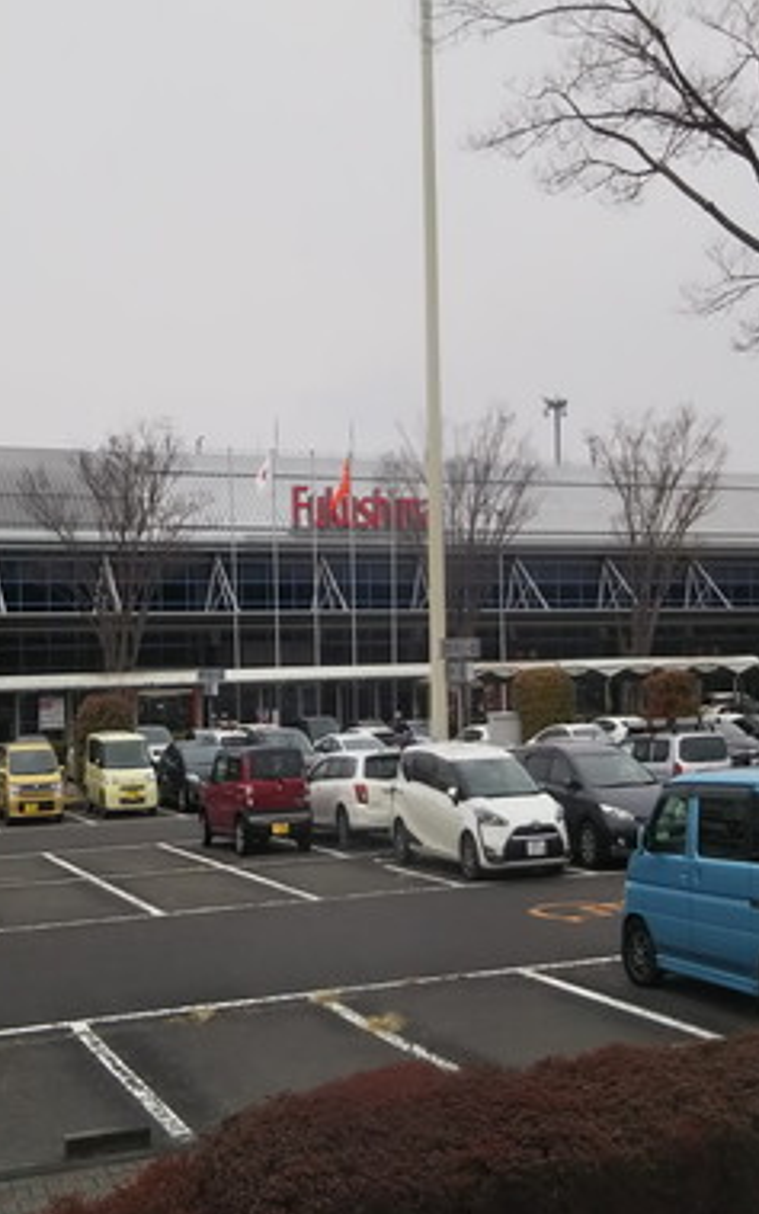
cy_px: 612
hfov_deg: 29.8
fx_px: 1423
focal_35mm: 43
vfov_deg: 46.2
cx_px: 317
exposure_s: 1/614
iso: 20
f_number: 2.2
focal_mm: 4
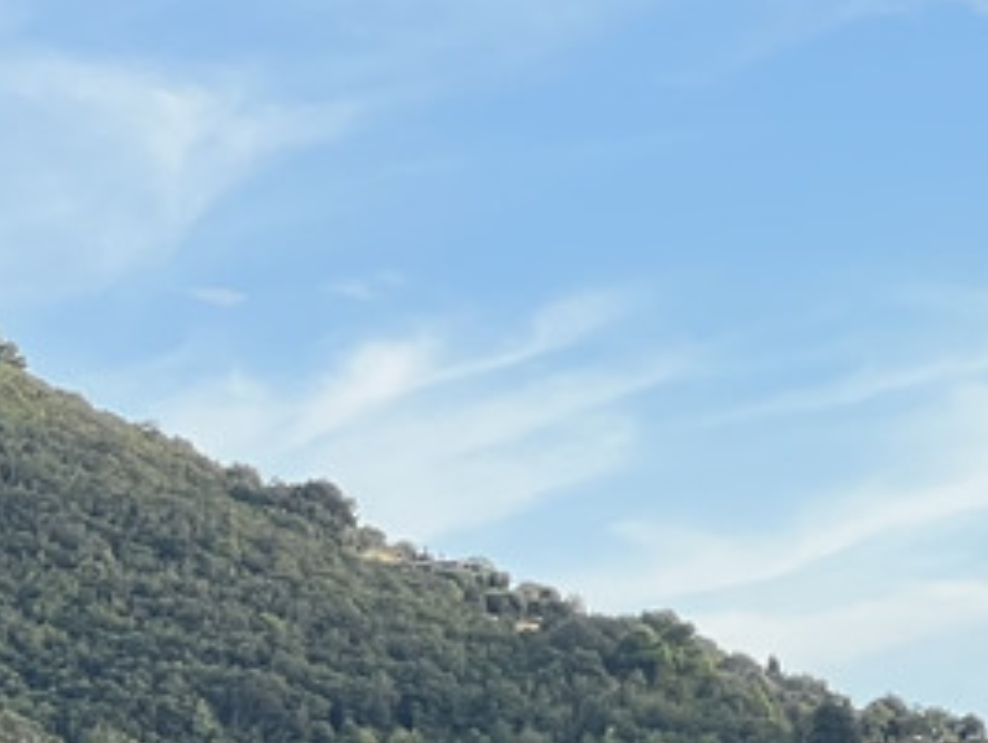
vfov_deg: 4.2
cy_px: 1564
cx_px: 48
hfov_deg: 5.7
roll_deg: +1.8
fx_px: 9913
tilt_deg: +1.4
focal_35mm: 347
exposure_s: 1/238
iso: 32
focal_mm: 9
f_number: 2.8
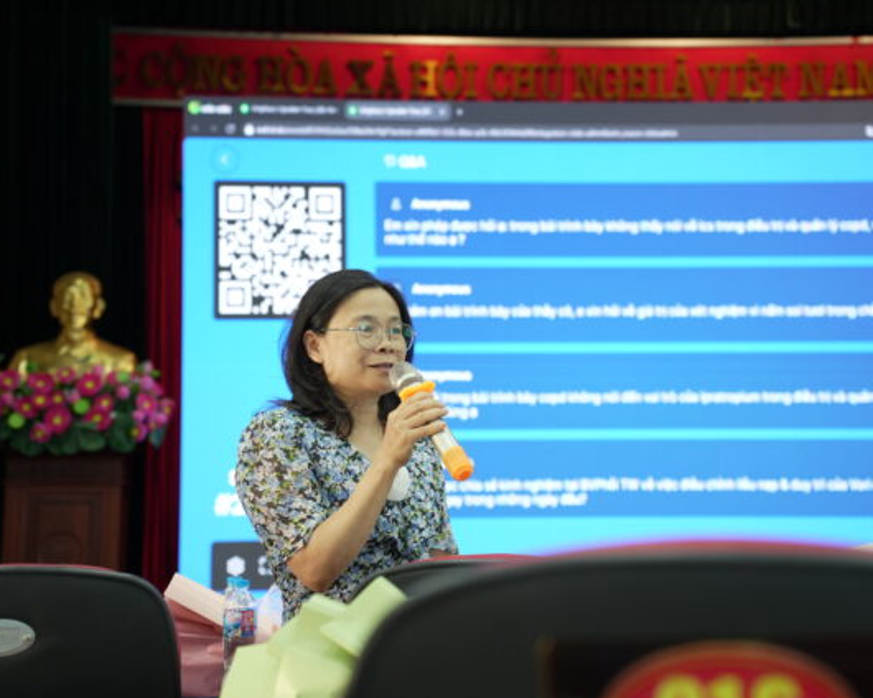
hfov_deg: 27.9
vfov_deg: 22.5
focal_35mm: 68
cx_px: 451
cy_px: 350
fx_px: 1757
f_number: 3.5
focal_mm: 60
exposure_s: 1/30
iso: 400
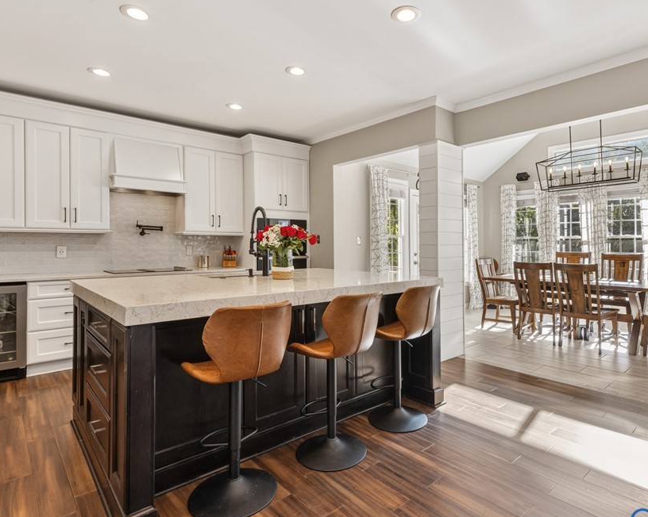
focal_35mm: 20
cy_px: 257
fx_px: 383
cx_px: 371
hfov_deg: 79.9
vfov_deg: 68.1
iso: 1250
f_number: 9
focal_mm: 16
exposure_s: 1/20
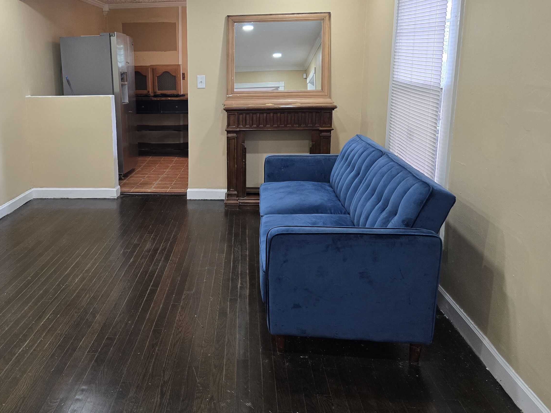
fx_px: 493
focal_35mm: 31
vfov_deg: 45.1
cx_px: 199
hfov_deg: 57.5
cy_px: 159
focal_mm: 6.3
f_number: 1.7
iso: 250
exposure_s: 1/120
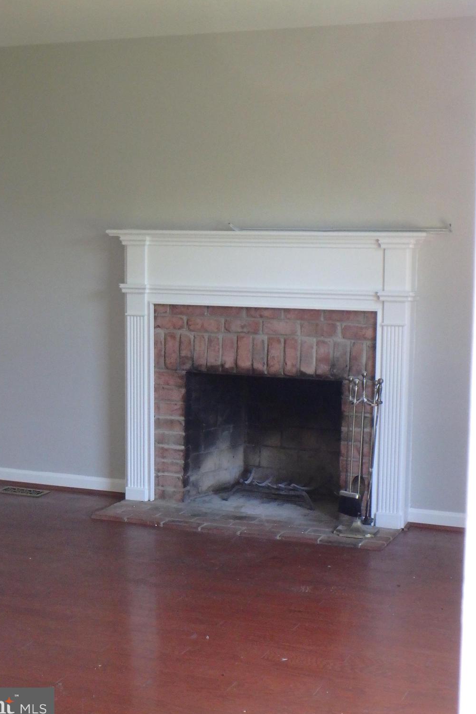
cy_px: 362
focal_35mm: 52
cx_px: 209
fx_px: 1031
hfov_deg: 26.0
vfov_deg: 38.2
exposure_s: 1/50
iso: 800
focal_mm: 8.7
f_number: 5.2
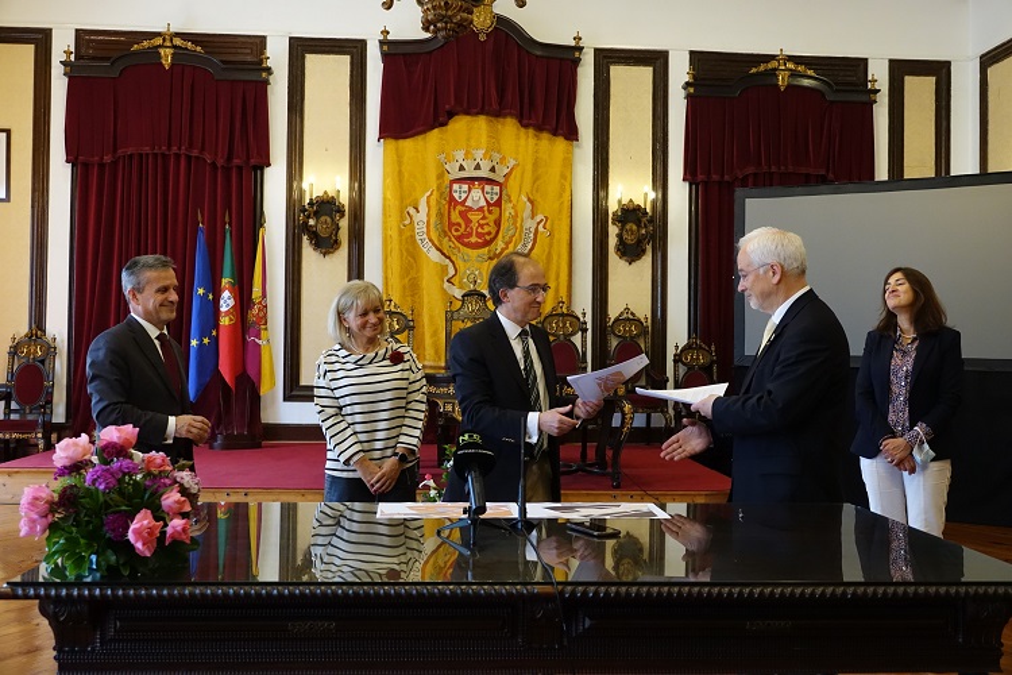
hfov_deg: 53.1
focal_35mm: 36
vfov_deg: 36.9
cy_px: 338
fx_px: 1012
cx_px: 506
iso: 1250
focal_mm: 13.31
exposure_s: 1/250
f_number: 3.2
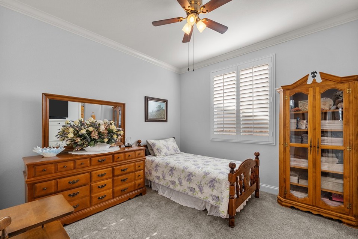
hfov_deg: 100.4
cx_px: 185
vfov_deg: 77.2
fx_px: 149
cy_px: 126
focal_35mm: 15
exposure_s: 1/4
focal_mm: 14
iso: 250
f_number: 9
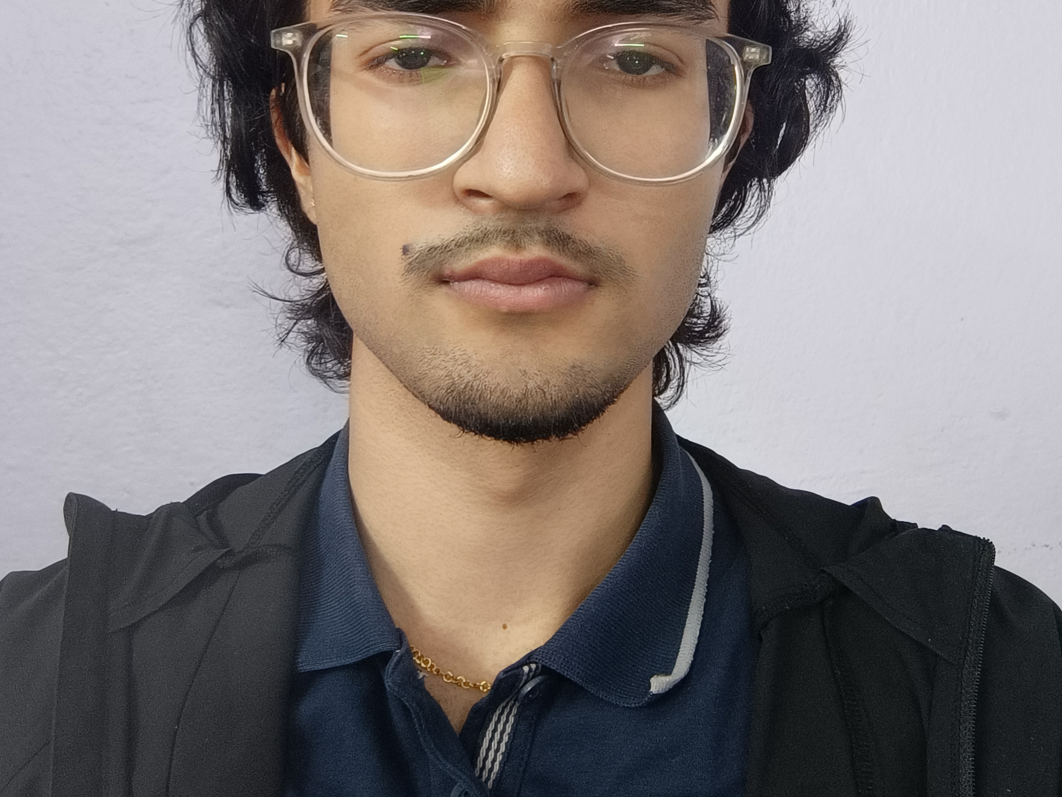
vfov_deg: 42.5
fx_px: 1012
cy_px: 278
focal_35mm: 33
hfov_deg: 55.4
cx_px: 535
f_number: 2.45
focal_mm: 3.24
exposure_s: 1/24
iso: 257
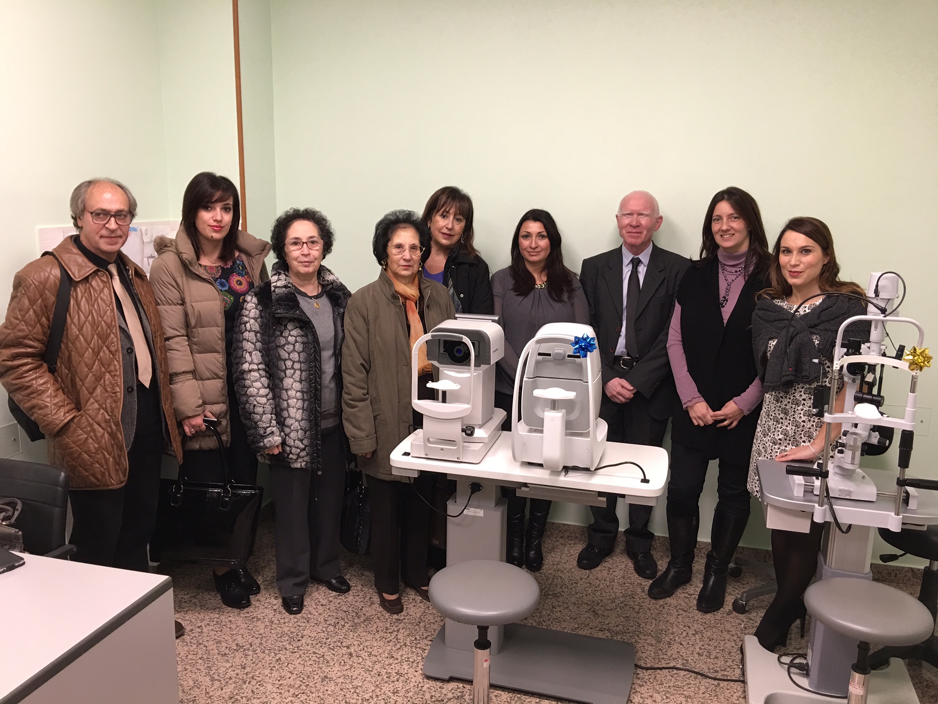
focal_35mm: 29
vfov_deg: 48.2
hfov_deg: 61.7
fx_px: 786
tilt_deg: -10.5
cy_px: 352
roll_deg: -1.4
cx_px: 469
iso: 50
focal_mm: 4.15
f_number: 2.2
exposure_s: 1/17
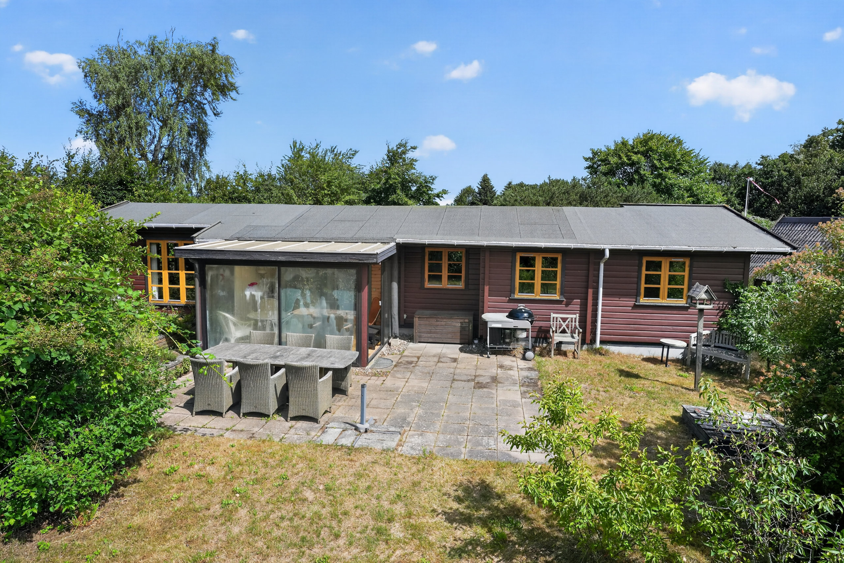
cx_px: 422
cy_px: 282
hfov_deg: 76.1
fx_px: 539
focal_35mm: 23
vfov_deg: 55.1
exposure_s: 1/640
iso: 400
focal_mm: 23
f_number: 8
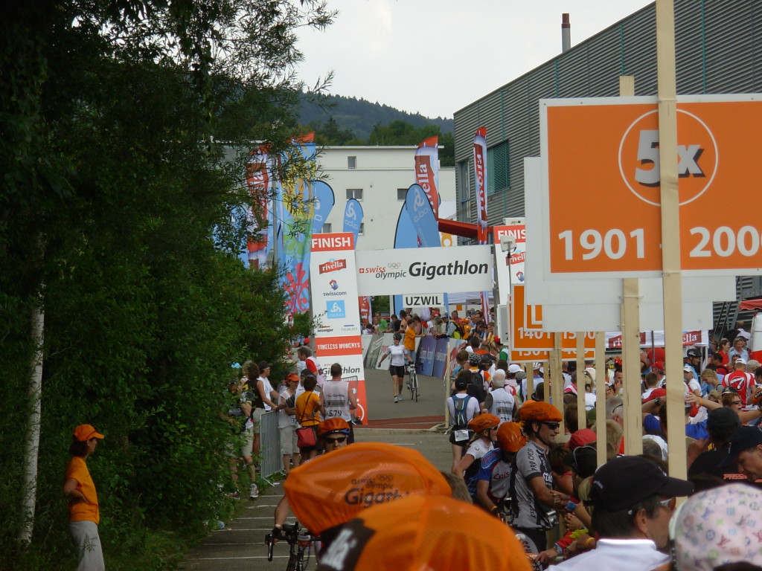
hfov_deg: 13.9
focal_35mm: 142
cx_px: 381
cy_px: 286
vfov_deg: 10.4
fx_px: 3126
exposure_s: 1/313
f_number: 4.5
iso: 50
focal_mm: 23.5
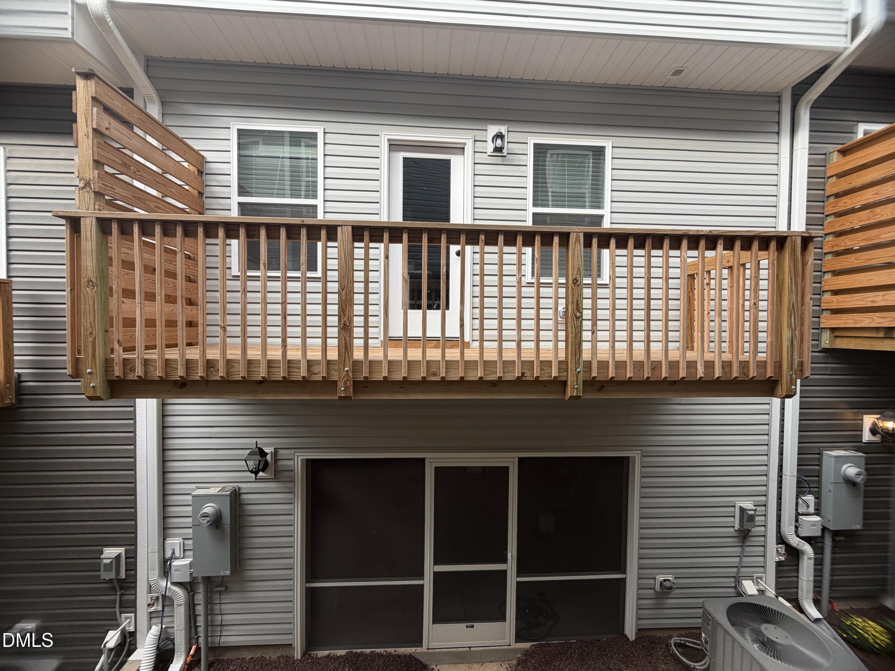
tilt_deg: -1.8
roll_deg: -0.6
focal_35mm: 14
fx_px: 362
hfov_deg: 102.1
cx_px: 448
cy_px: 336
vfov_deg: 85.7
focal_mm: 2.22
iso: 50
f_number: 2.2
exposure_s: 1/121
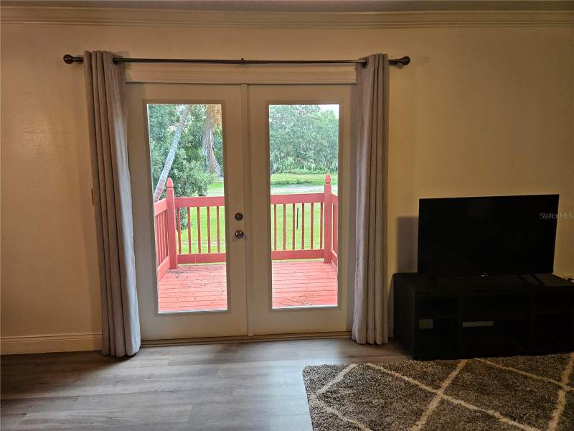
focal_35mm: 23
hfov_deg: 73.9
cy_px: 216
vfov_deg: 58.9
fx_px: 381
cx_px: 287
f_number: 1.8
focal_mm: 5.4
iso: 125
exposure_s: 1/120
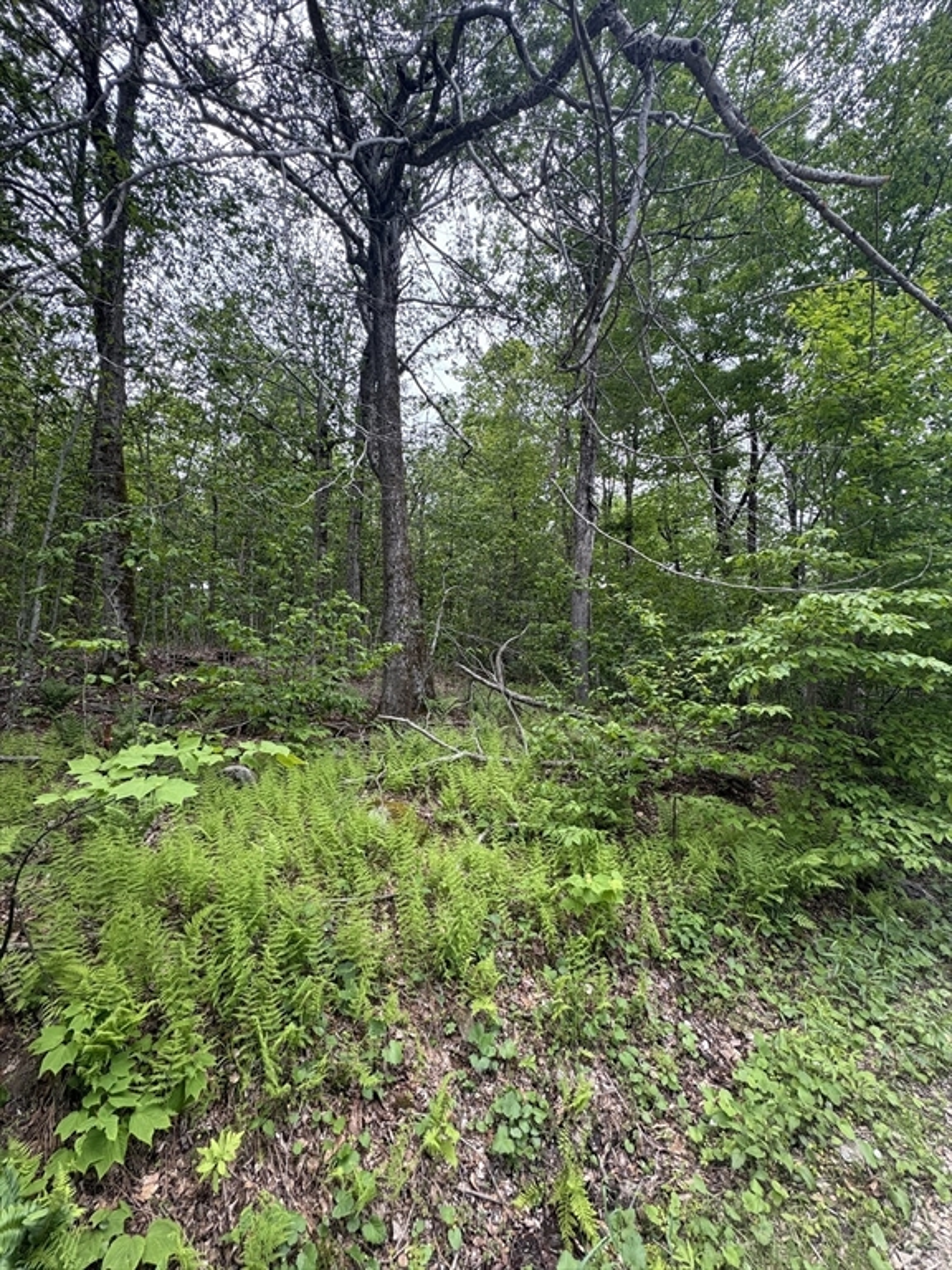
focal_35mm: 14
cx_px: 476
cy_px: 635
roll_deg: +1.0
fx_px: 513
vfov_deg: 102.1
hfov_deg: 85.7
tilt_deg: +10.1
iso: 40
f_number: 2.2
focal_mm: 2.22
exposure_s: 1/147
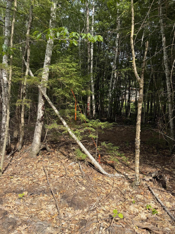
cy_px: 117
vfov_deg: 71.6
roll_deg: -0.3
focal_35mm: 24
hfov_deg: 56.8
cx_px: 88
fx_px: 162
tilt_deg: -0.6
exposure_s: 1/1385
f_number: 1.78
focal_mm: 6.76
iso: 80
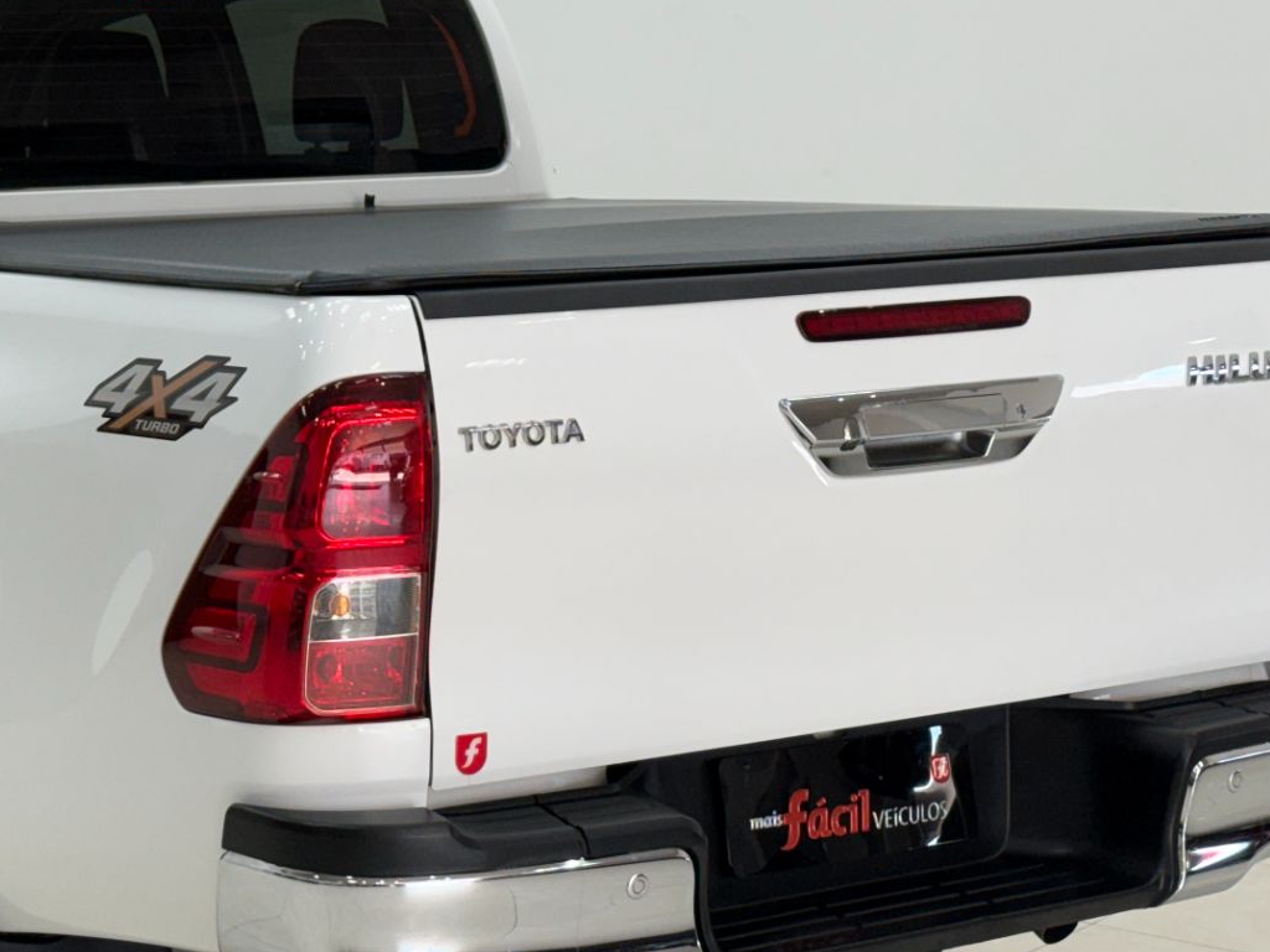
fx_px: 3302
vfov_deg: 16.4
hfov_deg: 21.5
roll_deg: +0.1
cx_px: 255
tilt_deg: -7.8
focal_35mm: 90
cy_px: 467
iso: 50
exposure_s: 1/120
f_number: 1.78
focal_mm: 6.76
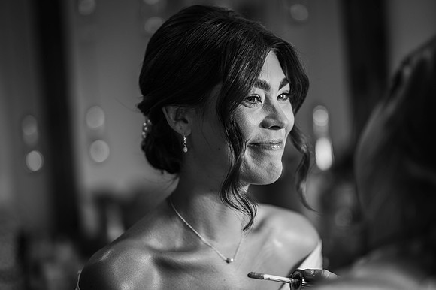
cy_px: 145
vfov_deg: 16.1
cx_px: 218
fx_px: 1029
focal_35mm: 85
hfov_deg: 23.9
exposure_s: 1/200
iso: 110
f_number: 1.8
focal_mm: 85
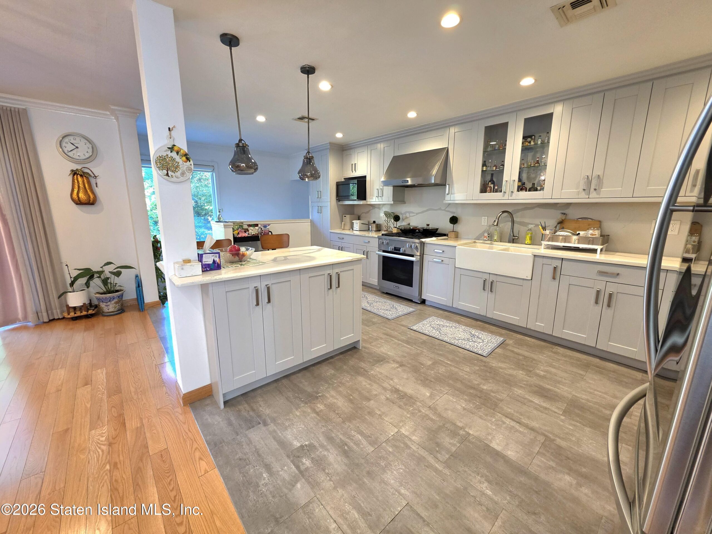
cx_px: 356
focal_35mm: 13
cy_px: 267
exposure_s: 1/120
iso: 250
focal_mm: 2.2
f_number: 1.9
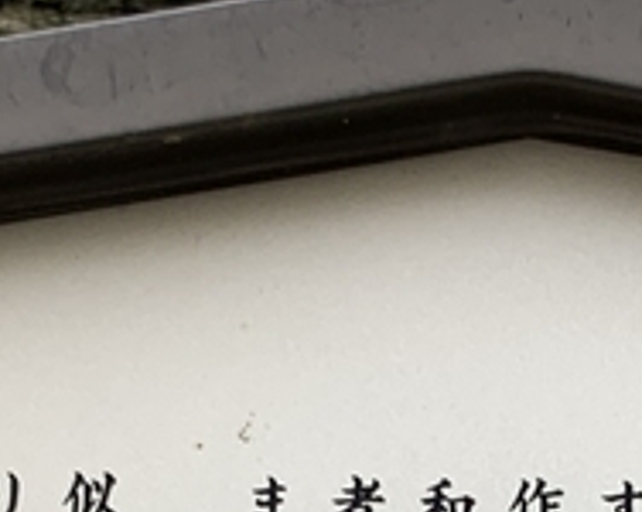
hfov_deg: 11.9
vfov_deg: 8.9
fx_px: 3075
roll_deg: -2.1
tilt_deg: +2.6
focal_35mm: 162
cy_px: 1082
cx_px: 546
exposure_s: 1/210
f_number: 1.8
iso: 25
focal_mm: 4.25
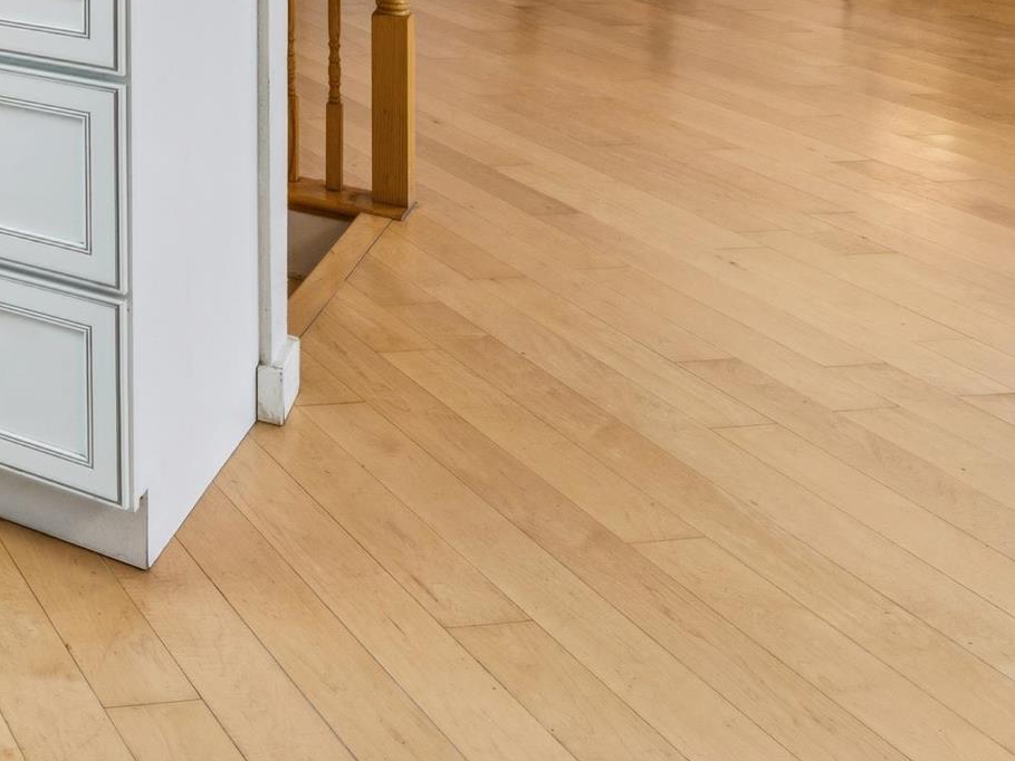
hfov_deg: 28.4
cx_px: -376
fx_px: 1534
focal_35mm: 52
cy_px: -345
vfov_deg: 23.1
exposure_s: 1/6
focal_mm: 16.1
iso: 400
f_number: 13
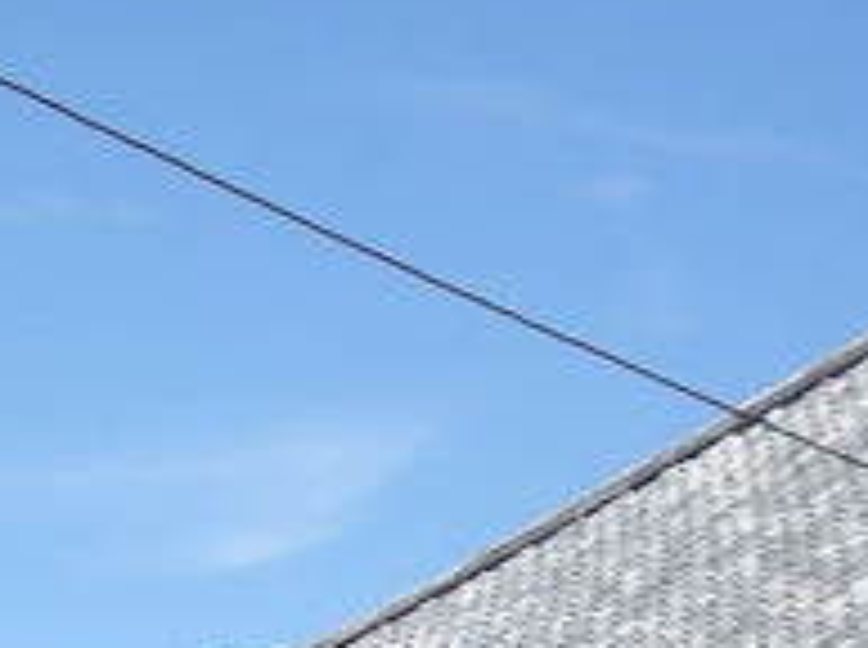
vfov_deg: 9.8
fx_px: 3704
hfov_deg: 13.2
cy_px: 853
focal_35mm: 148
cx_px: 807
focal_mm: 5.7
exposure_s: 1/248
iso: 64
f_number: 5.7
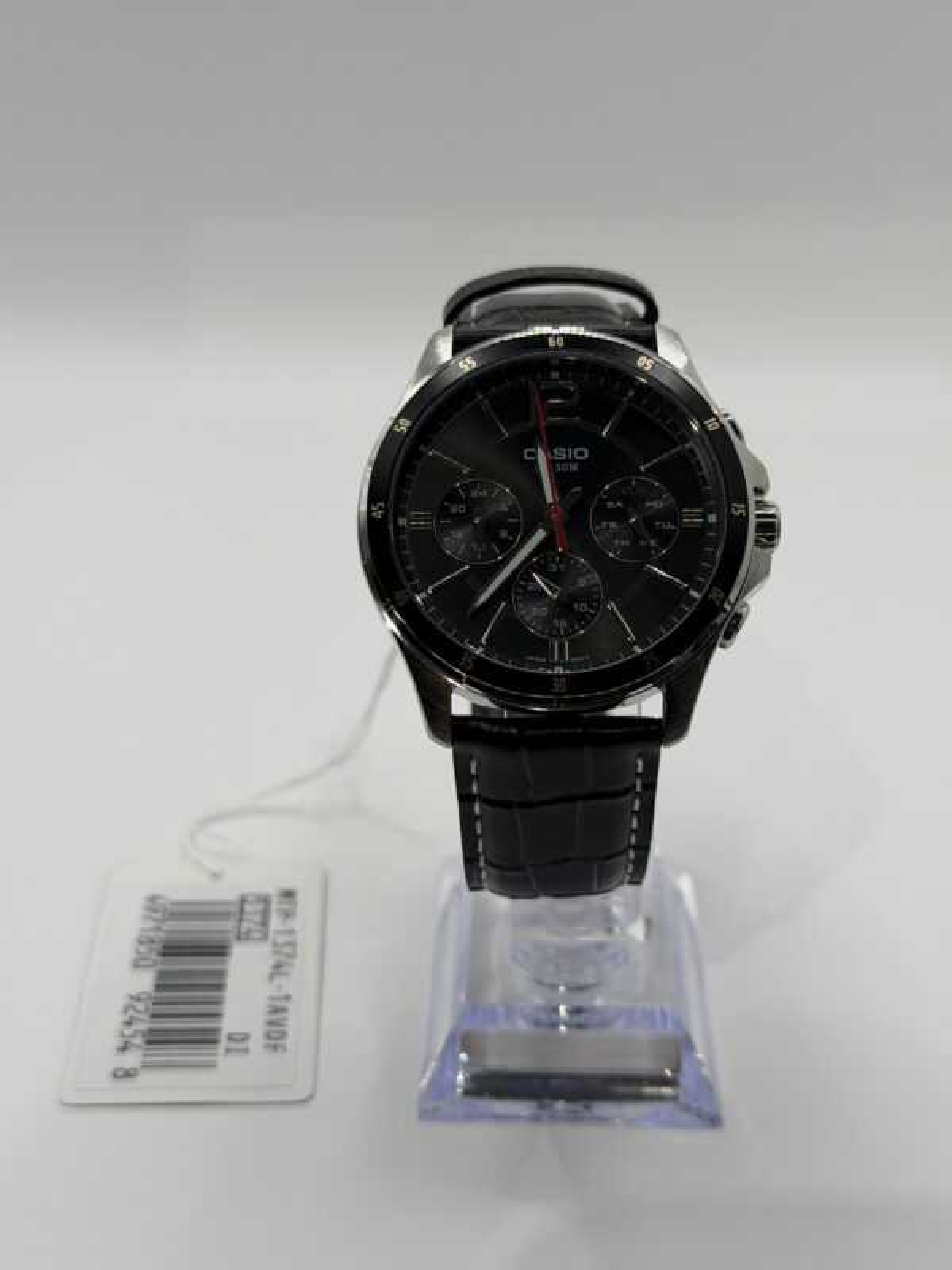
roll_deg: -1.5
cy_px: 635
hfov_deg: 30.3
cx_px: 476
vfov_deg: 39.7
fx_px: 1760
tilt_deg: -24.6
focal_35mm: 48
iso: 64
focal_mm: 6.76
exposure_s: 1/484
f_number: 1.78
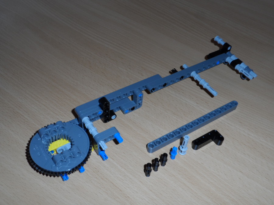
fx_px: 325
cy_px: 102
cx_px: 137
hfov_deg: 45.8
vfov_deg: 35.1
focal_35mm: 41
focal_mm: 6.8
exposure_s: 1/15
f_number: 7.4
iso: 100
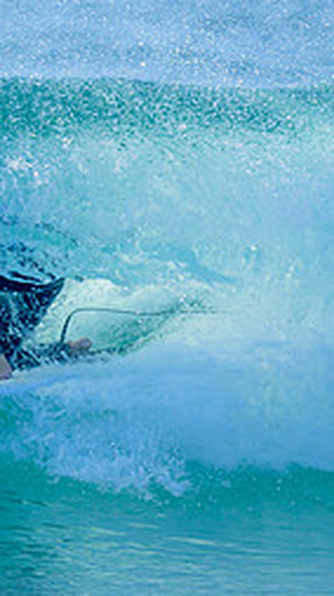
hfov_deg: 0.5
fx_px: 41761
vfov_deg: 0.8
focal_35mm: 2648
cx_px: -99
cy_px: 335
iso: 360
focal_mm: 800
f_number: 6.3
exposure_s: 1/2000
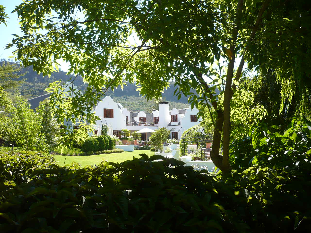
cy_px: 116
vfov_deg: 40.7
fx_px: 314
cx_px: 156
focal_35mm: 35
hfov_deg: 52.6
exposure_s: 1/400
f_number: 2.8
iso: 100
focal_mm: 5.8
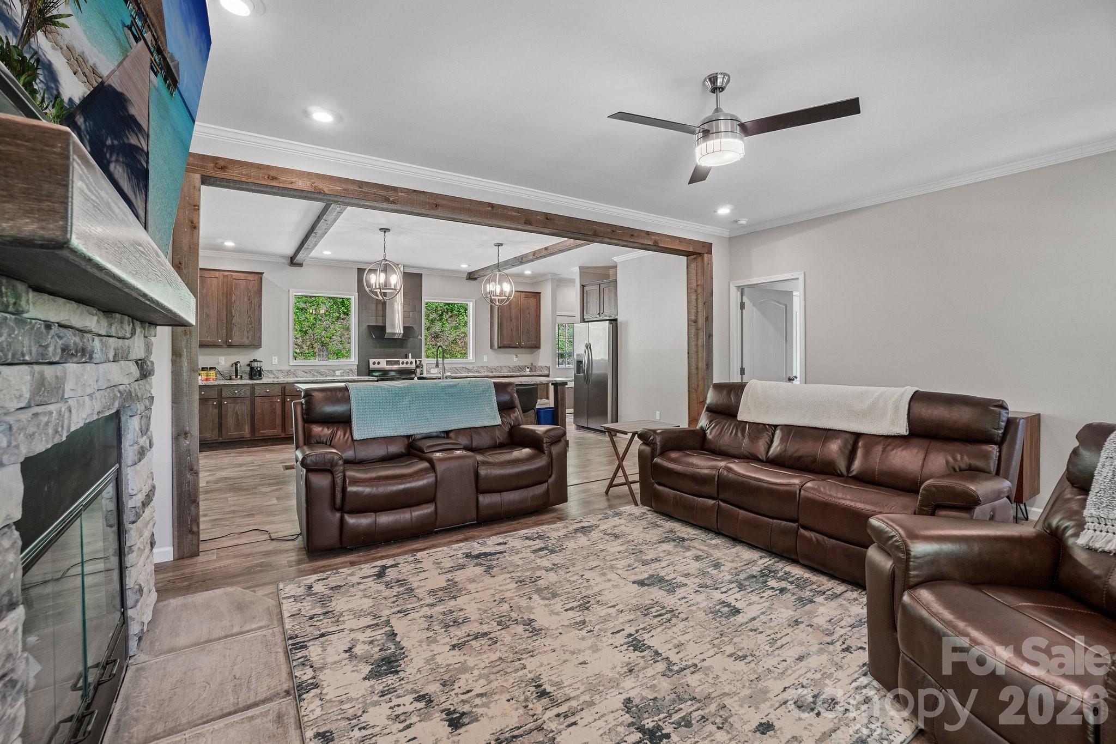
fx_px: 465
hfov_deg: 100.4
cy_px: 372
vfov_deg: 77.3
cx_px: 558
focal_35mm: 15
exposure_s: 1/13
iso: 400
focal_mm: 10
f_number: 8
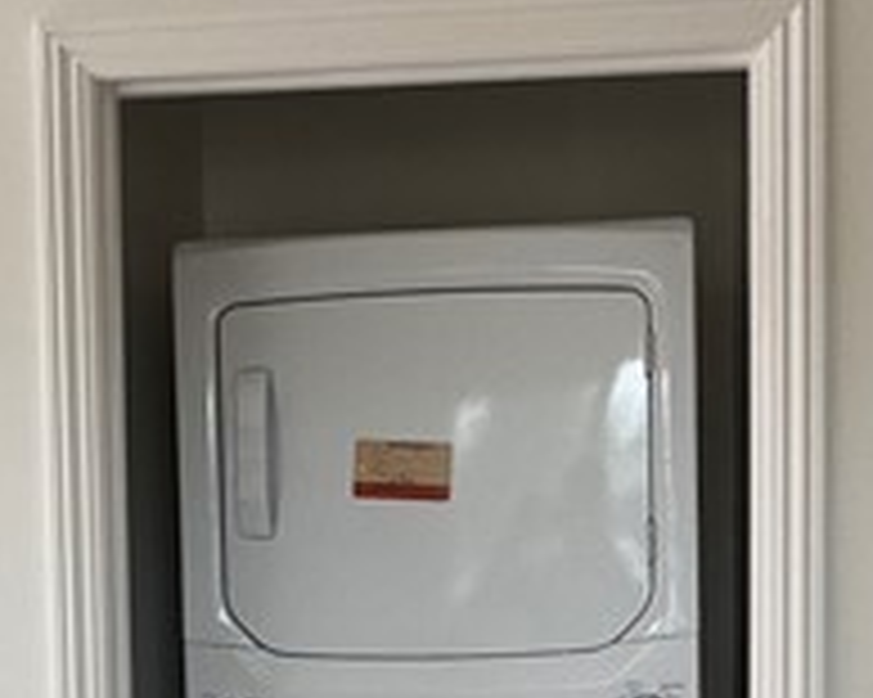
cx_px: 310
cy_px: 644
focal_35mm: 72
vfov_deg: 20.8
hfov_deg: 26.3
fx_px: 1859
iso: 80
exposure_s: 1/99
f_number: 2.2
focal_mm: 2.22
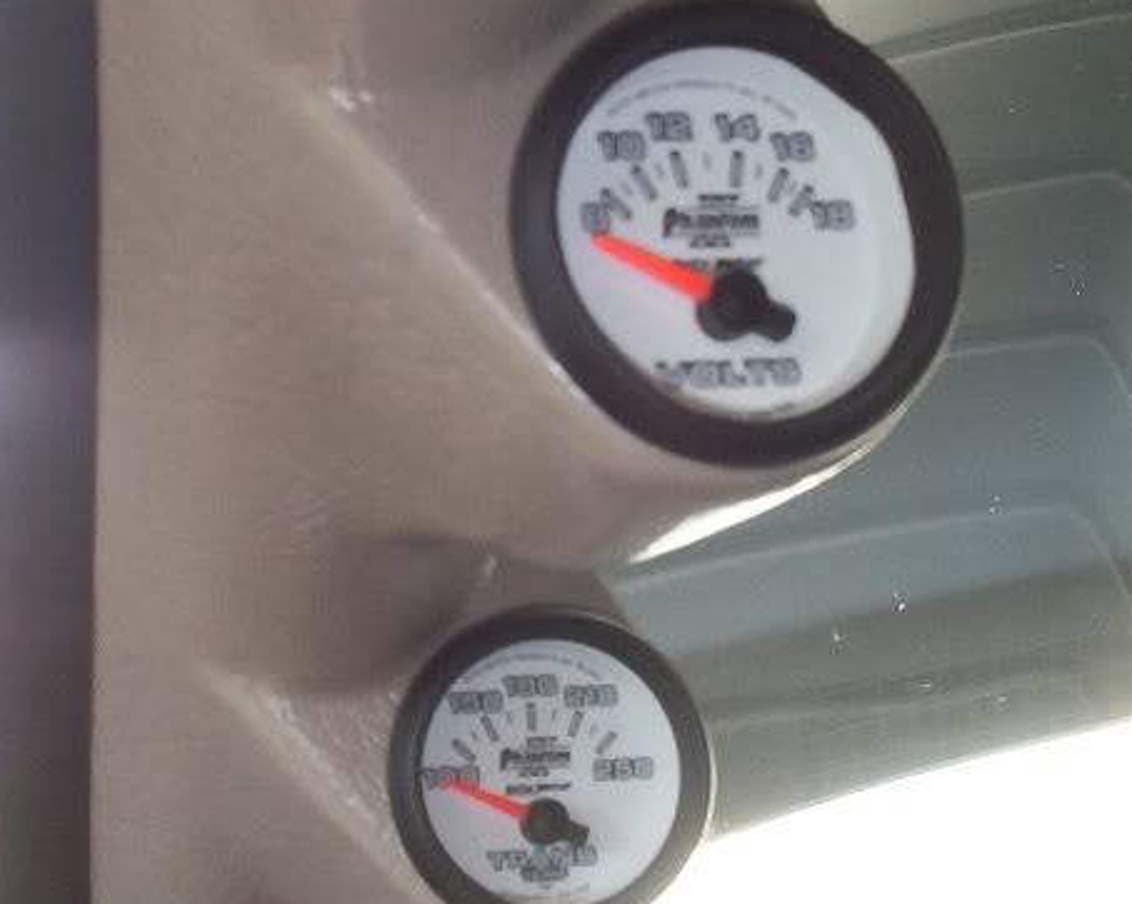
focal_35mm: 67
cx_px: 620
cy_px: 448
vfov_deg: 22.8
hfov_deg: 28.3
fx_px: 2244
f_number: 4.5
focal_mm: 6
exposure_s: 1/30
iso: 140
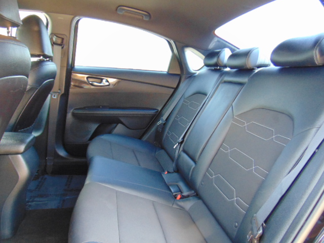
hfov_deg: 69.4
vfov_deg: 54.9
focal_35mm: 25
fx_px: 234
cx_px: 162
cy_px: 122
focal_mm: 4.5
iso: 320
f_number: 3
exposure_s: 1/30
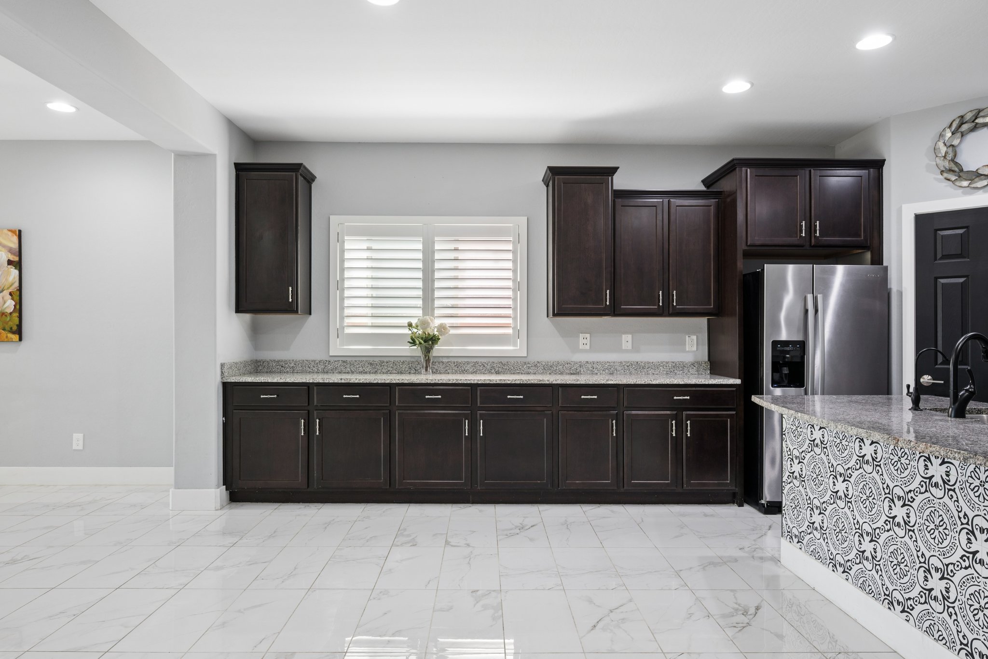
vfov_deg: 57.2
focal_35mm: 22
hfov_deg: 78.6
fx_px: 604
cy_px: 330
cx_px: 494
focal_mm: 22
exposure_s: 1/20
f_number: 8
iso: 320
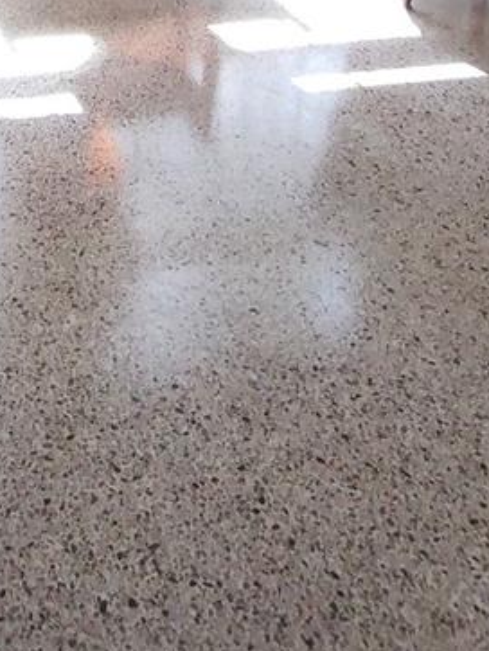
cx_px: -7
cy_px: -361
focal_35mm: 53
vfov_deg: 25.5
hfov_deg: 26.0
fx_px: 997
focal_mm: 1.66
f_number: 2.2
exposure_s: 1/85.9
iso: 200
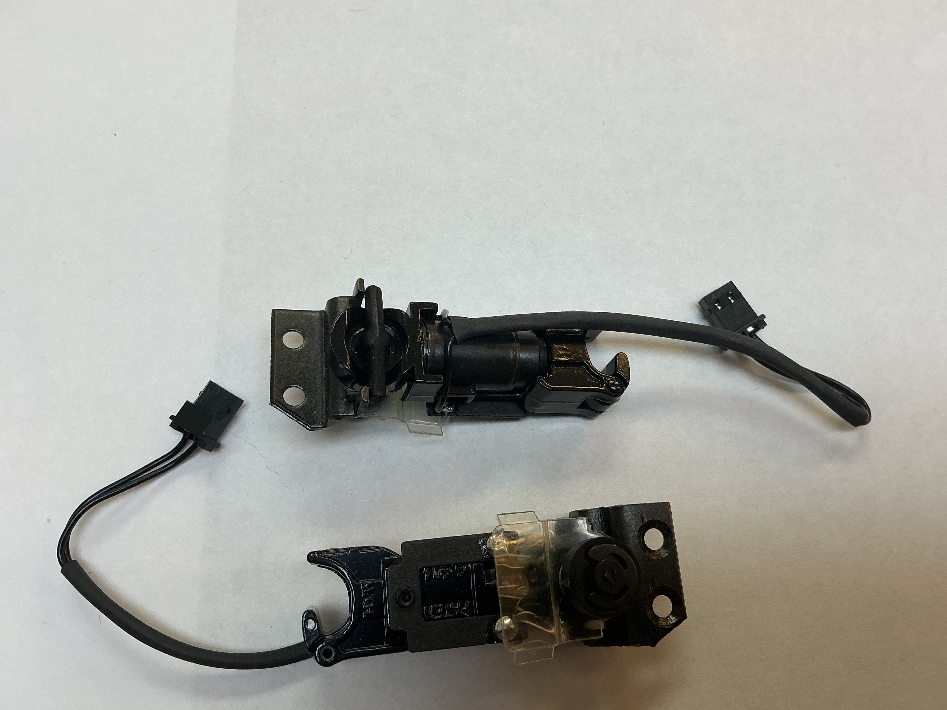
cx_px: 486
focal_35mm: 30
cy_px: 362
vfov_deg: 46.8
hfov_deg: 60.0
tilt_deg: -76.0
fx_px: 821
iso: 25
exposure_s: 1/100
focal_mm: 3
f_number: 1.8
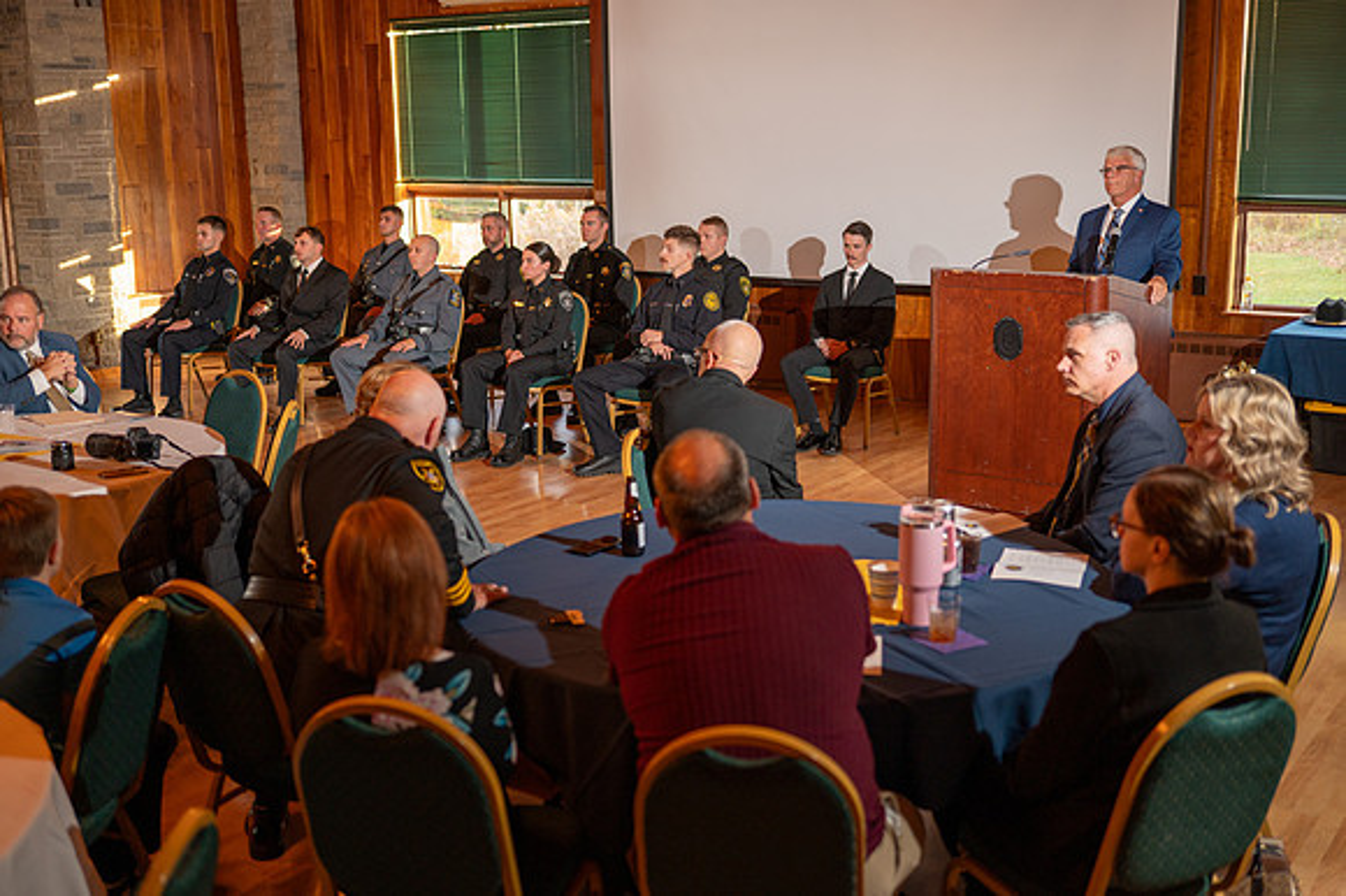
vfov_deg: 33.4
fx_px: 1495
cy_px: 448
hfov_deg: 48.5
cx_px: 673
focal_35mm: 40
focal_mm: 40
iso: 500
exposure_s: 1/200
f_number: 2.5
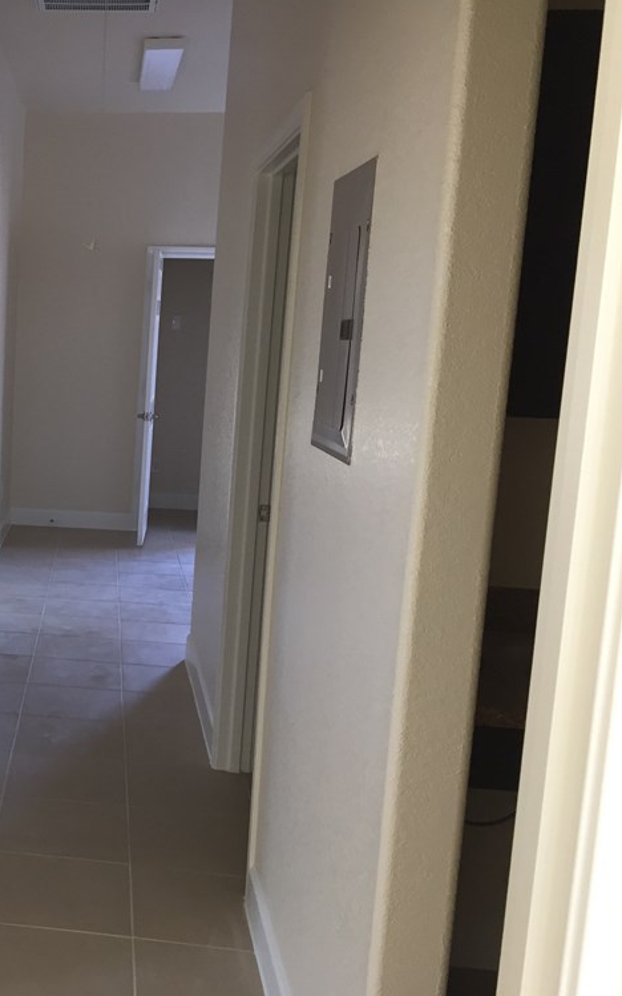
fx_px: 1139
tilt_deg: -9.9
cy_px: 497
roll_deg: -3.1
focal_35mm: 42
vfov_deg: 47.2
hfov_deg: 28.0
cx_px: -48
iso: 40
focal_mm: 4.15
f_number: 2.2
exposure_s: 1/40
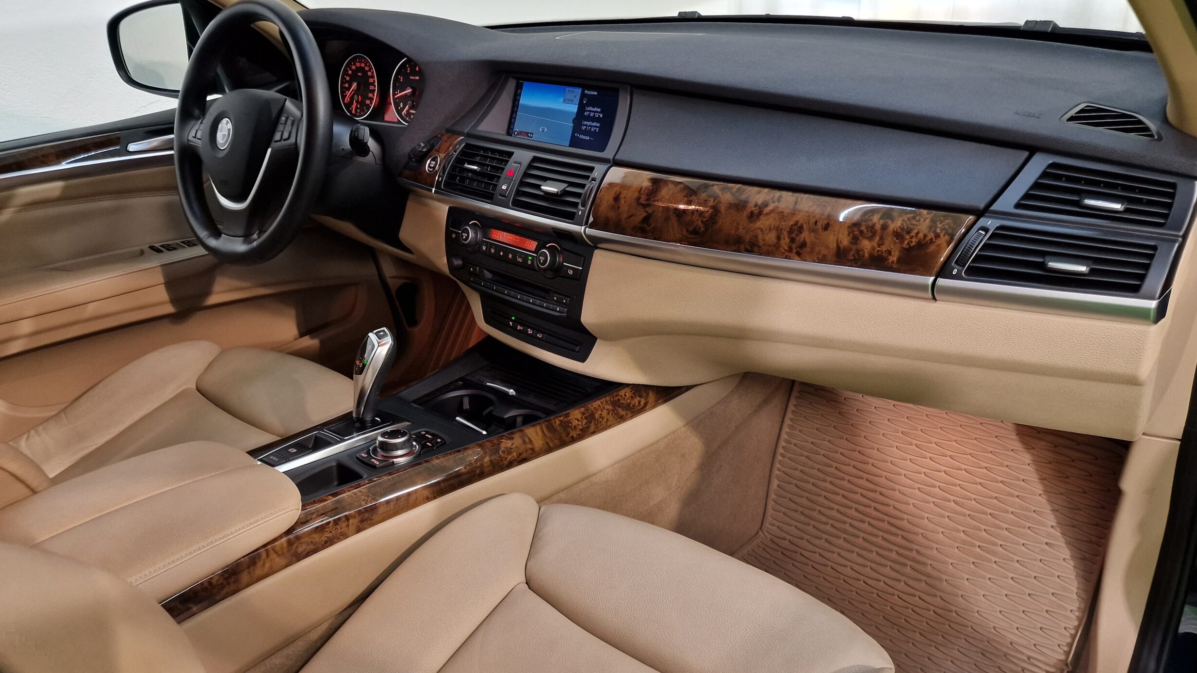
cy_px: 335
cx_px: 618
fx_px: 825
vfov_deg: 44.4
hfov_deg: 71.9
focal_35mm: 26
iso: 160
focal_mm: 6.4
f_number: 1.8
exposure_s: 1/50
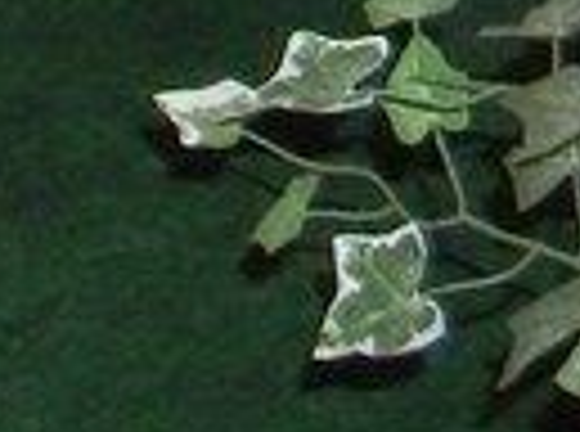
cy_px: -1053
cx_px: -1682
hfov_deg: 7.0
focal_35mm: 223
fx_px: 3726
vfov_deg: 5.9
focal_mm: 5
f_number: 3.5
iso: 200
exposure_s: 1/26
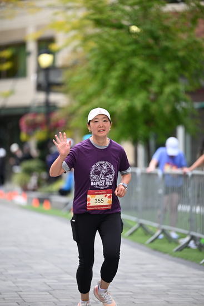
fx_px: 1699
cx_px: 102
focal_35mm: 200
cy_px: 153
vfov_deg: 10.3
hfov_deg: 6.9
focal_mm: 200
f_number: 2.8
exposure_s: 1/2000
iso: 640
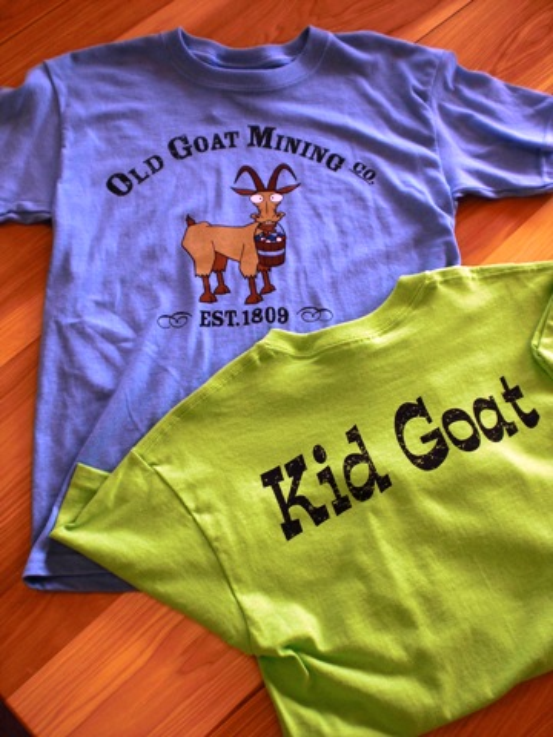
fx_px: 809
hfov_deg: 37.7
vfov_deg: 49.0
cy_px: 368
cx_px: 276
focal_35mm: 38
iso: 100
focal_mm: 6.3
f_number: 3.1
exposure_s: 1/80
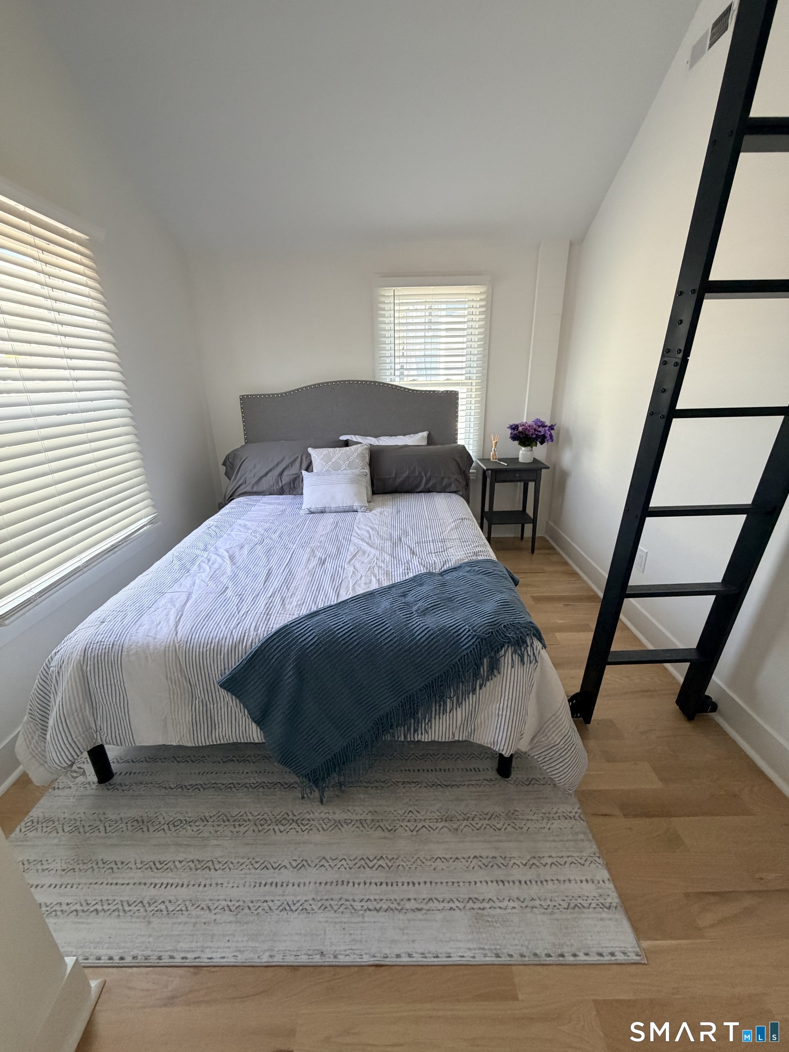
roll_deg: +1.0
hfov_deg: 85.7
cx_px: 394
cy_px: 526
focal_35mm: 14
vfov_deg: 102.1
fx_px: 425
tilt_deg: -18.9
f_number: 2.2
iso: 320
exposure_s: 1/121
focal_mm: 2.22
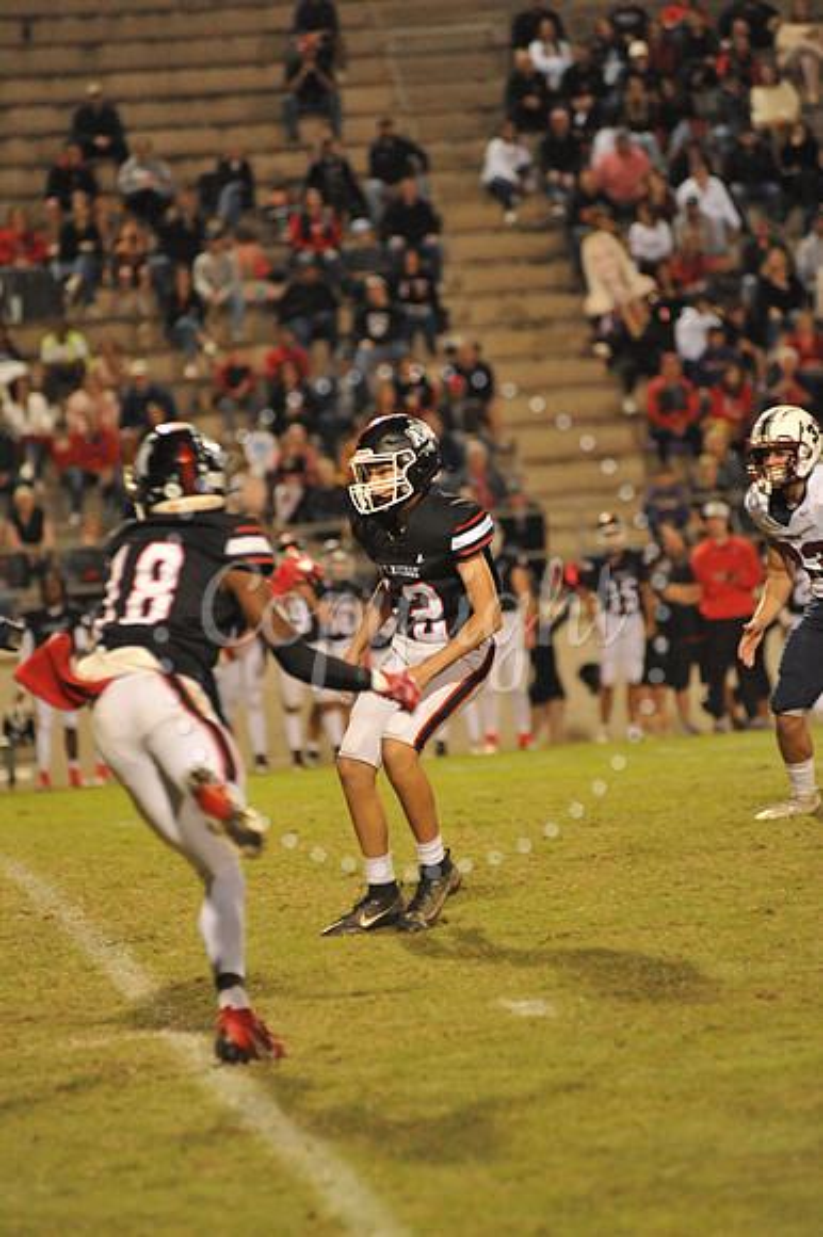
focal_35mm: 200
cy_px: 618
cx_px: 412
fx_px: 6866
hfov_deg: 6.9
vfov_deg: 10.3
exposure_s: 1/320
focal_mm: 200
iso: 6400
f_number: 4
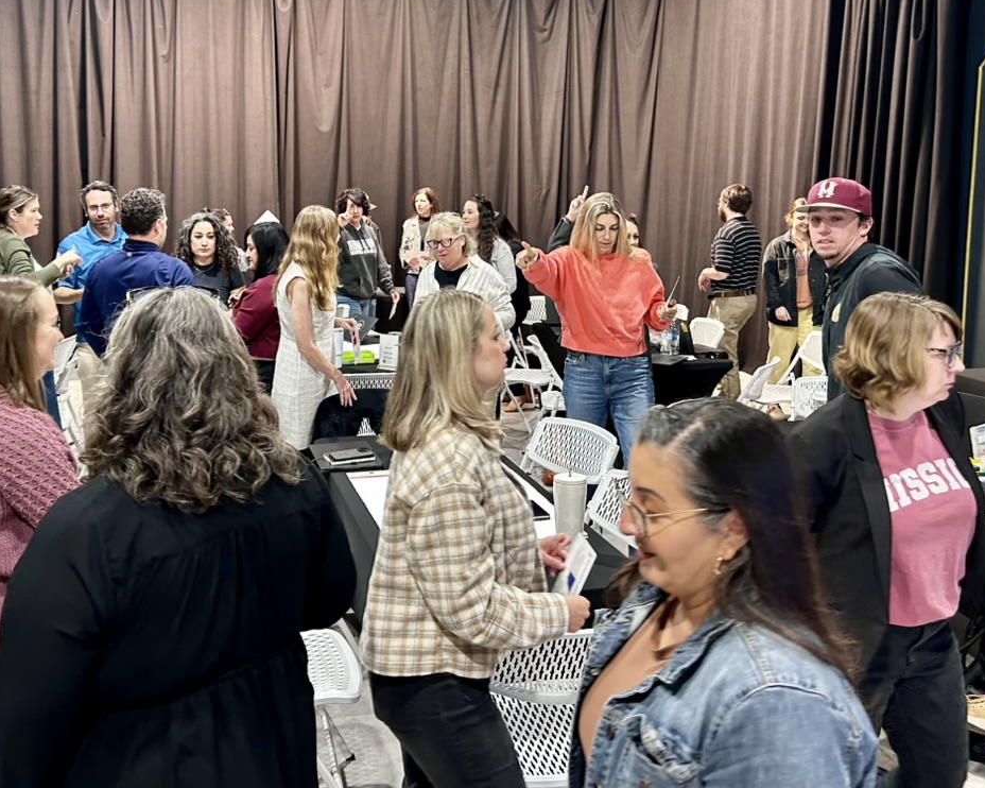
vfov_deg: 51.5
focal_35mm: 28
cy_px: 397
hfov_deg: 62.1
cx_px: 456
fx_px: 816
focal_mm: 5.7
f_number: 1.5
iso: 160
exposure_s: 1/60
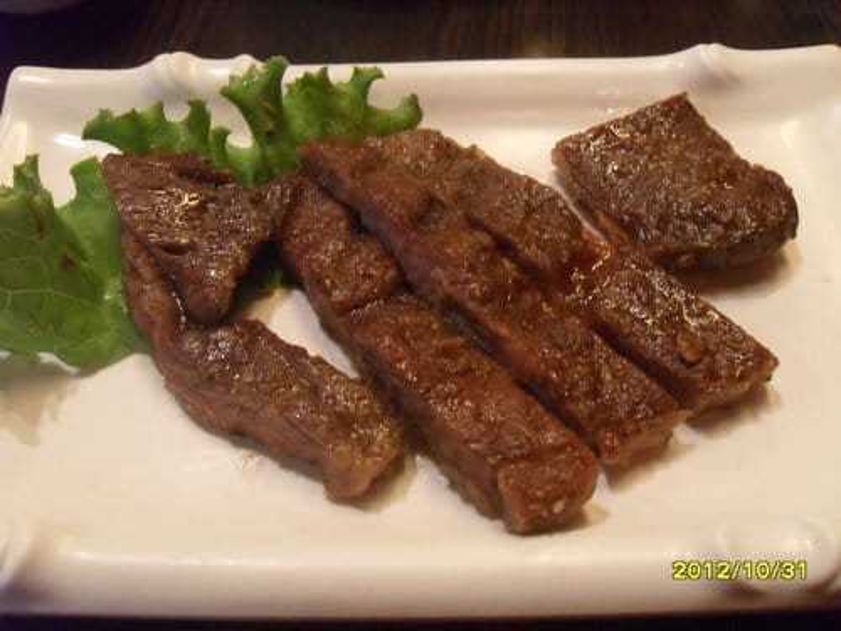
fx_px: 850
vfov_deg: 40.7
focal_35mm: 35
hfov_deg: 52.6
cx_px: 420
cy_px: 316
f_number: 2.8
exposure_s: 1/20
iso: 400
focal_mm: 6.2
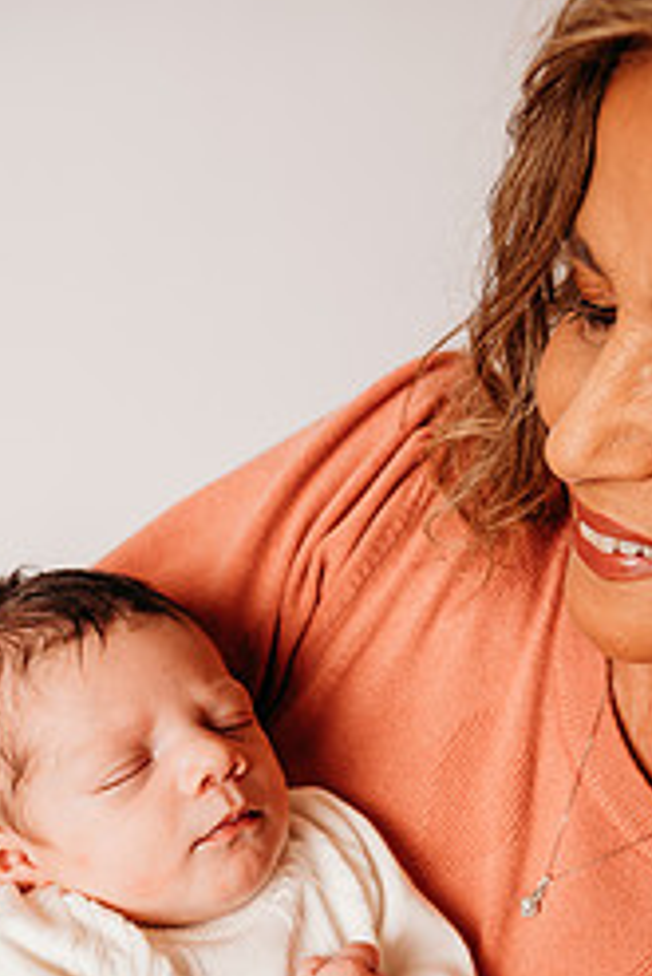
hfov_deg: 26.5
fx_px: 1383
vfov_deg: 37.0
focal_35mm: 51
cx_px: 277
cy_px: 826
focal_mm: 28
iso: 100
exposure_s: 1/160
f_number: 4
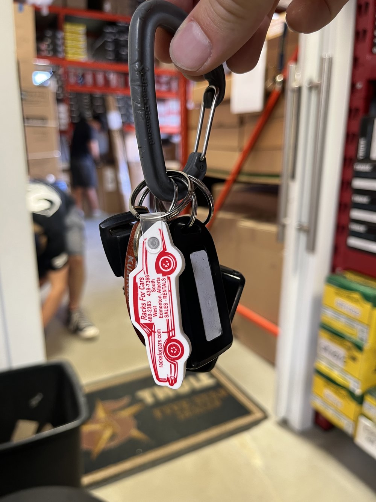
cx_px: 188
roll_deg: +0.5
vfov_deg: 67.3
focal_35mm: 26
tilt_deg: -14.2
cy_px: 251
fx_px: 376
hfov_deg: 53.1
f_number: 1.6
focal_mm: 5.1
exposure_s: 1/60
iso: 80
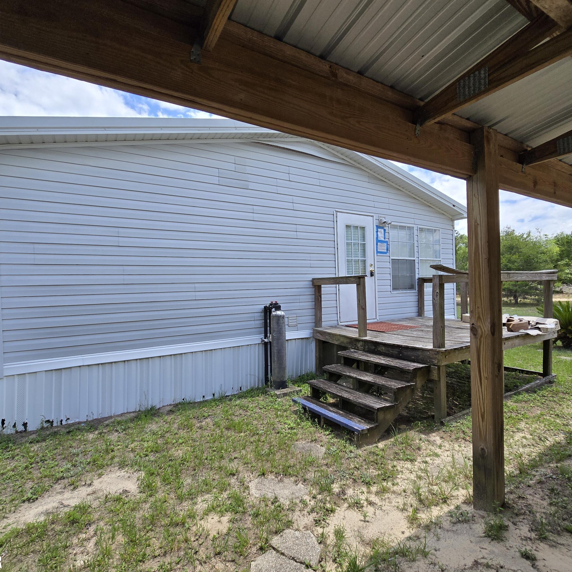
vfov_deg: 87.4
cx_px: 300
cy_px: 291
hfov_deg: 87.4
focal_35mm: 16
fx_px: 299
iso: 50
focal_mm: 2.2
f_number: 2.2
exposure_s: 1/1567
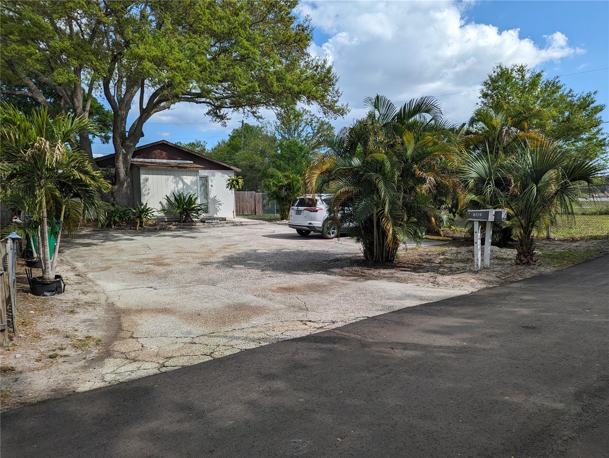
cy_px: 229
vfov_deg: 56.9
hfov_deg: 71.5
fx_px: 423
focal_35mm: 24
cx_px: 304
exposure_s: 1/1887
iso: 40
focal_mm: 6.81
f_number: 1.85
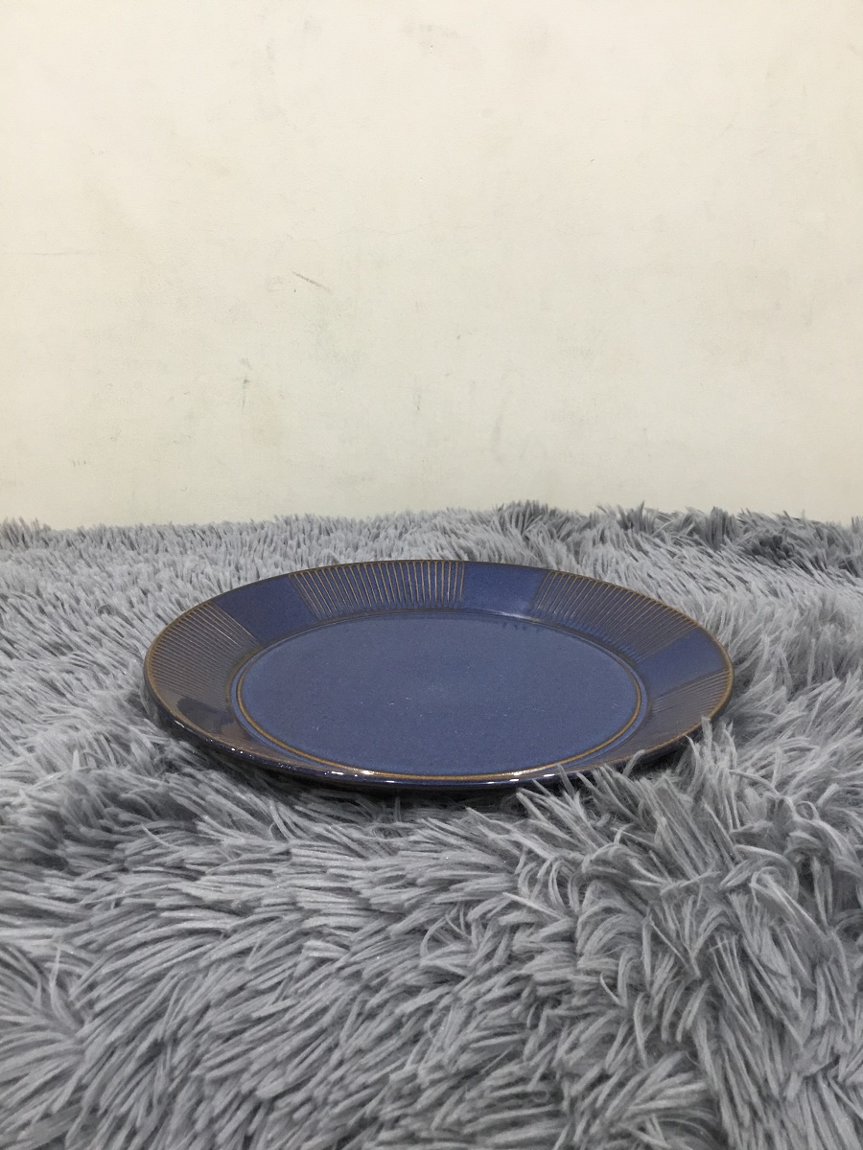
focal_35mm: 31
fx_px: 1030
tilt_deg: -18.1
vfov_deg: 58.4
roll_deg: +2.2
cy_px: 575
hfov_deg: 45.4
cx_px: 432
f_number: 2.4
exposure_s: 1/33
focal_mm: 3.3
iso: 125
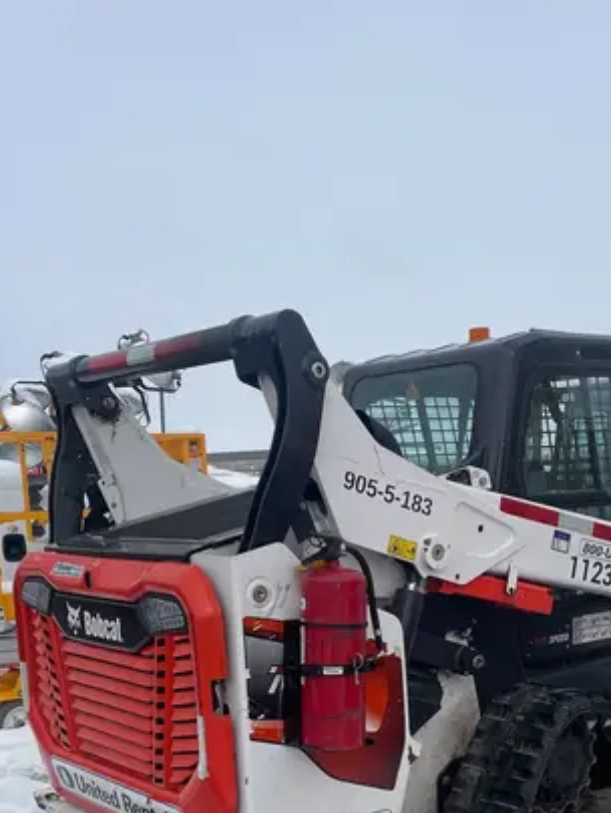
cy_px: 653
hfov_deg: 30.7
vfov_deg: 38.8
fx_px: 1106
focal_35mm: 47
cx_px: 404
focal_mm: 4.2
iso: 32
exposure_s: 1/8403
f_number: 1.6
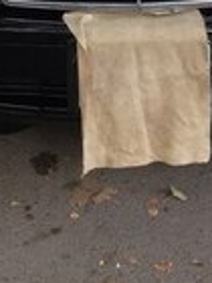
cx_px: 119
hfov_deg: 14.4
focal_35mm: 103
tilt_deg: -9.0
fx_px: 841
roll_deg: +0.9
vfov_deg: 16.8
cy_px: -176
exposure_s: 1/50
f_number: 2.2
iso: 40
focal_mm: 4.15
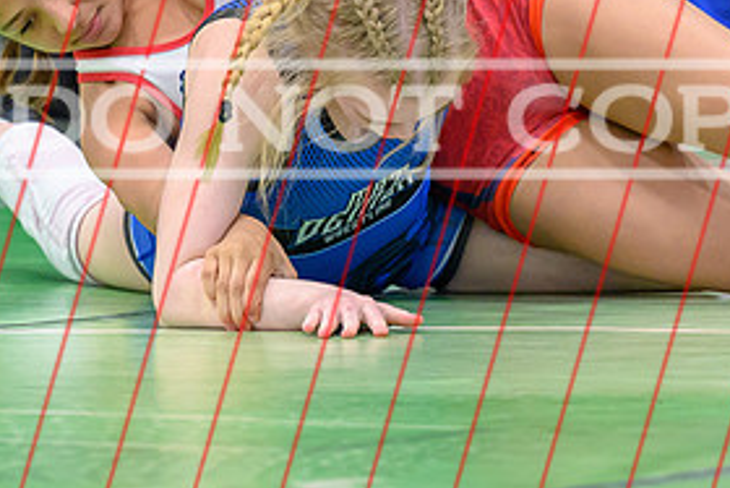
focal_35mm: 428
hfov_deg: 4.8
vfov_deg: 3.2
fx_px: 8683
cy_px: 62
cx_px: 469
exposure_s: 1/800
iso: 4000
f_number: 4
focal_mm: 135
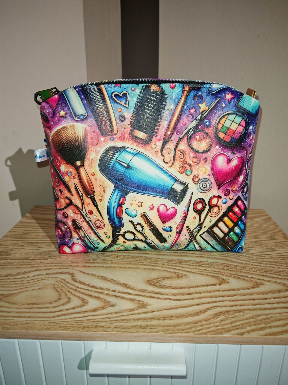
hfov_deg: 51.4
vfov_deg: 65.3
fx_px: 300
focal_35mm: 27
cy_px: 192
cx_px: 144
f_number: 1.9
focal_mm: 6.67
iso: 640
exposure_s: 1/50
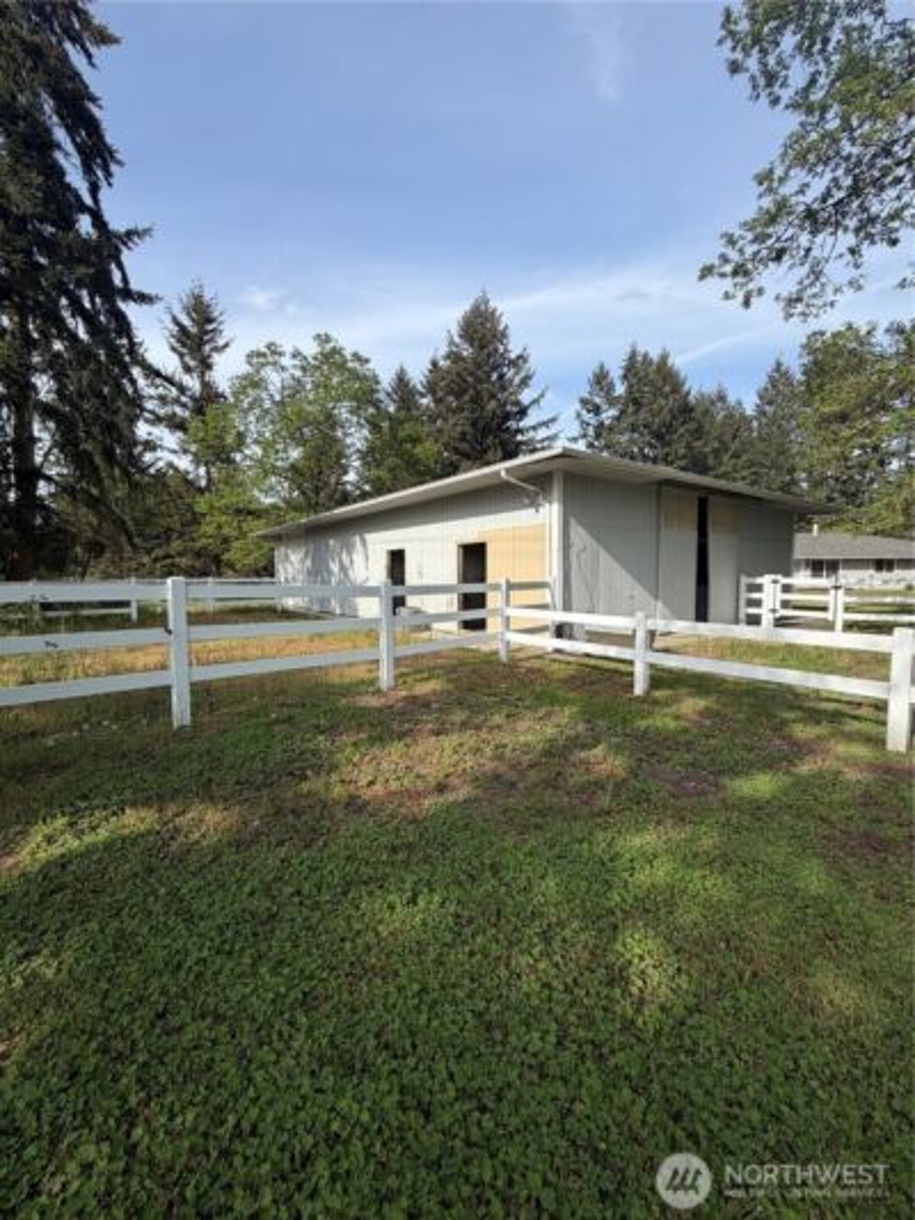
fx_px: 493
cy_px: 610
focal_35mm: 14
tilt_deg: -4.0
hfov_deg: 85.7
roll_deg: -0.3
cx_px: 458
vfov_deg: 102.1
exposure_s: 1/770
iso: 32
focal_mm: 2.22
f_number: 2.2
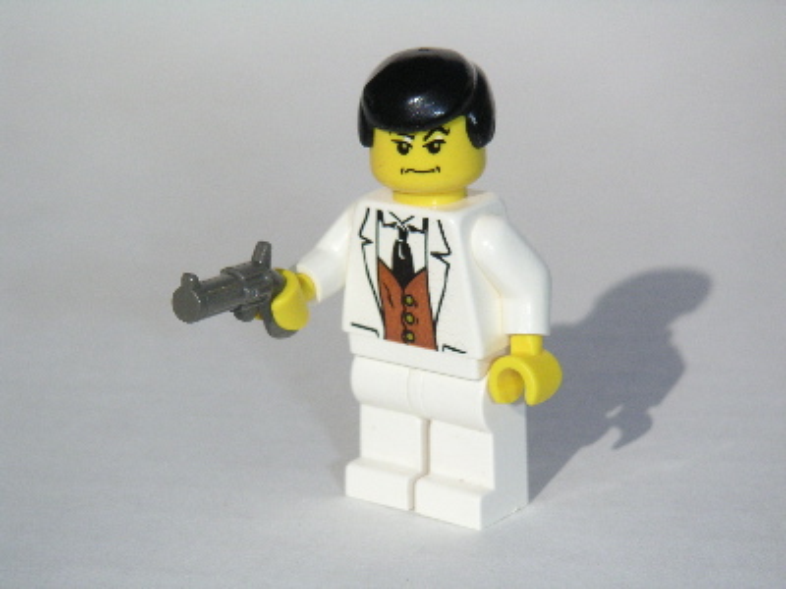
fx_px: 2520
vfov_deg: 13.3
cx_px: 393
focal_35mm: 111
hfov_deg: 17.7
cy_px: 294
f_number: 8
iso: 160
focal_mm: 17.1
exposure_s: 1/1000
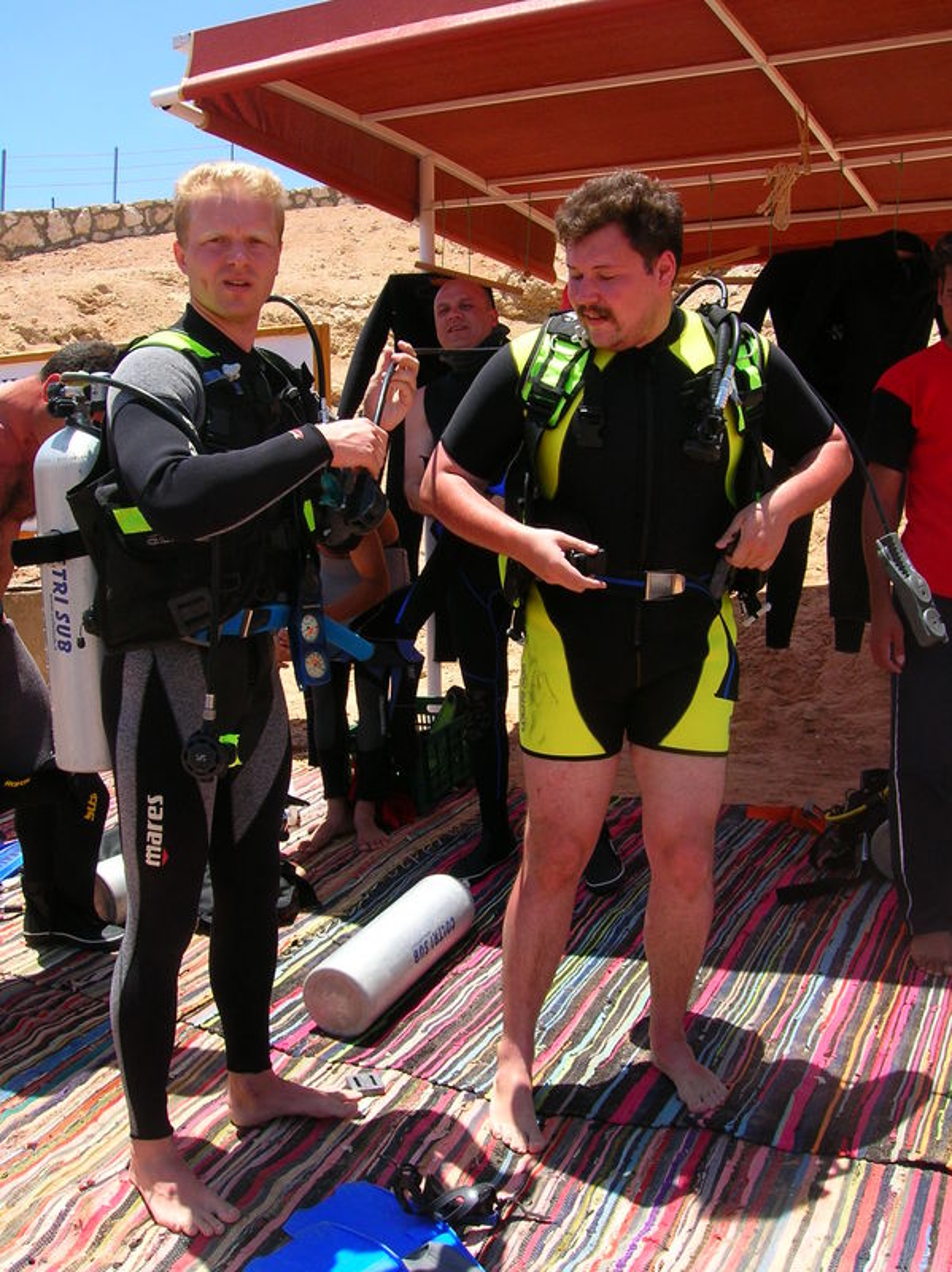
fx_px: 1248
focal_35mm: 34
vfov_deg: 54.0
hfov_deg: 41.8
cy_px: 636
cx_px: 476
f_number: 4.9
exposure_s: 1/254
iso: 50
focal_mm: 5.7
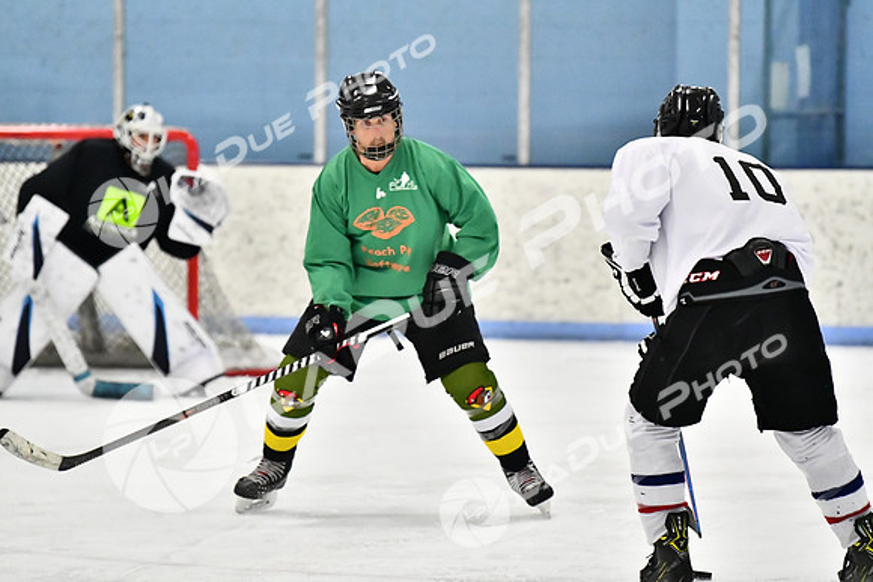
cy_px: 291
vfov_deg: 5.2
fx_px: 6367
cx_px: 436
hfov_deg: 7.8
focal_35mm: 262
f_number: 2.8
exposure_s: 1/1600
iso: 6400
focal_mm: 175
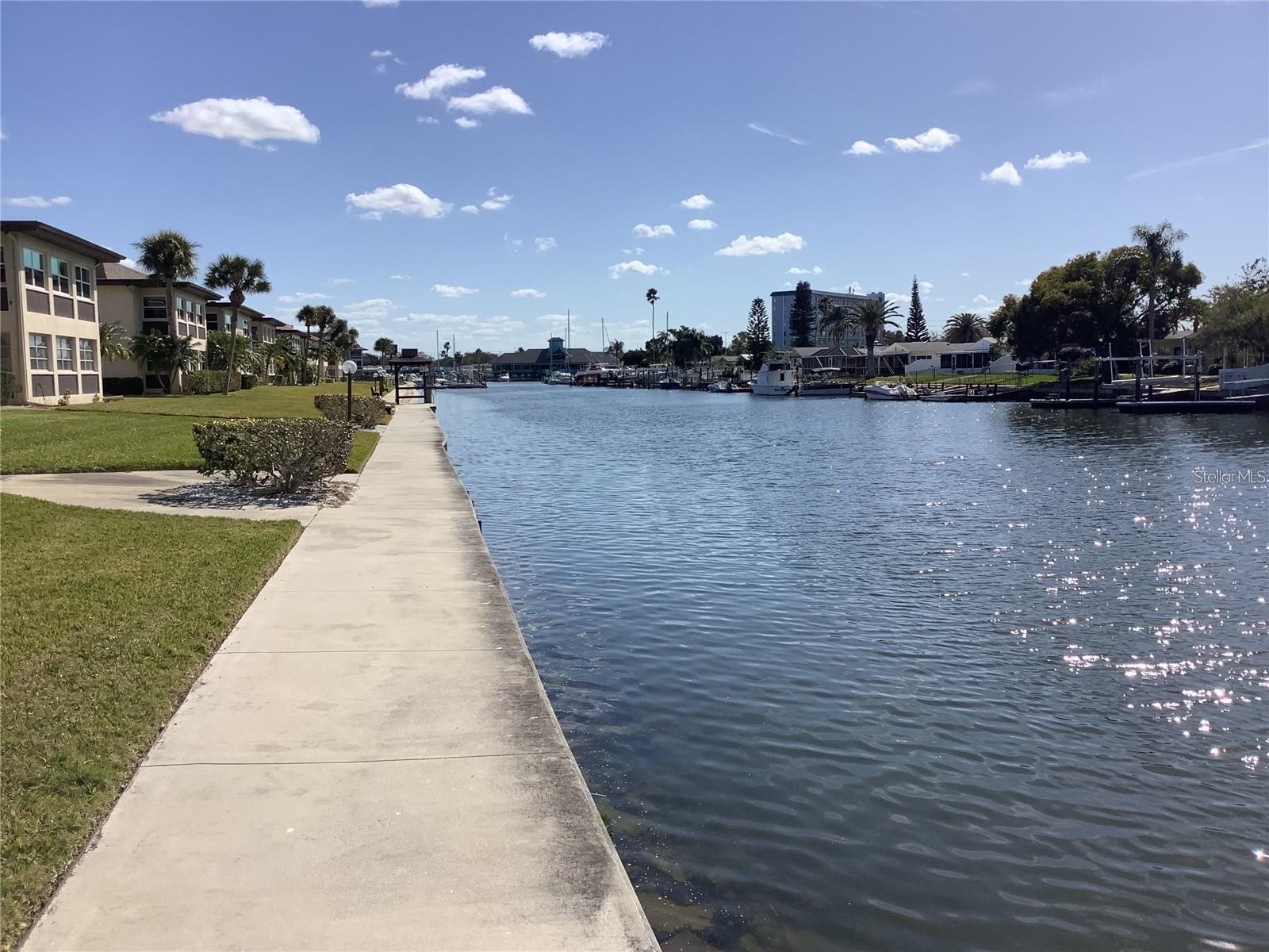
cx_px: 634
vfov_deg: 45.4
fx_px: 1136
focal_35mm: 31
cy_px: 476
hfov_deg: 58.4
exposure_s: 1/2632
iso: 25
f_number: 2.4
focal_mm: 3.3
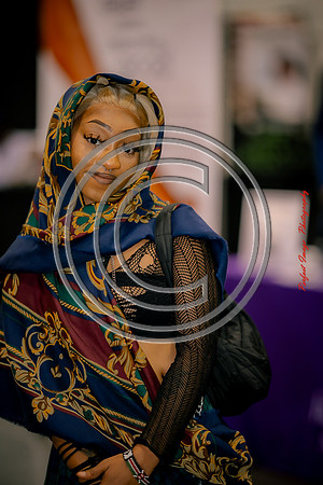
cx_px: 162
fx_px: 1413
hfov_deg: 13.0
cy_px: 242
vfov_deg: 19.5
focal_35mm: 105
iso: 280
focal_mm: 105
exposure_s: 1/125
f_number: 1.4
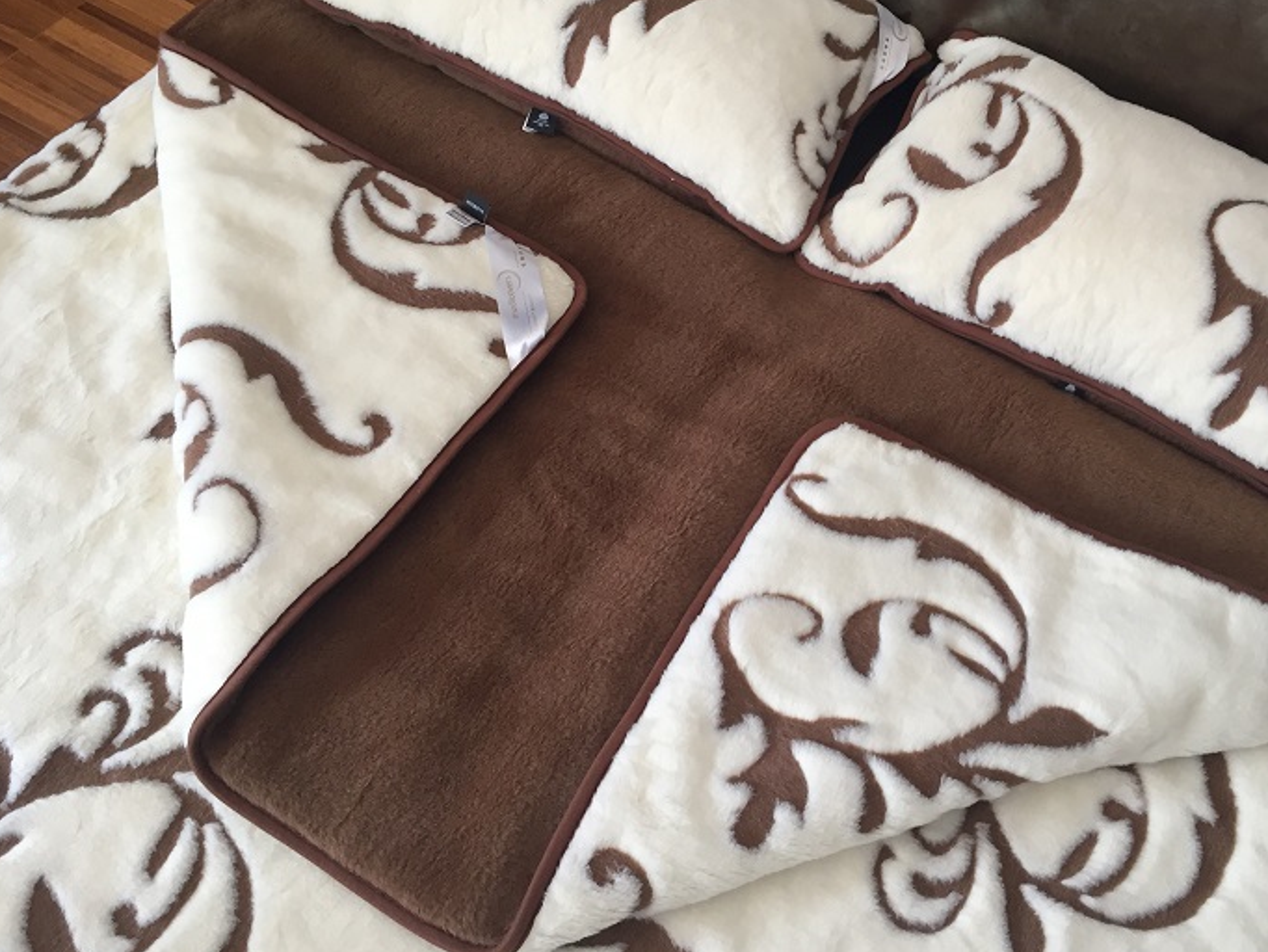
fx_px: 1246
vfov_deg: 41.8
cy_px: 428
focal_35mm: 34
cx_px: 705
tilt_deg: -57.3
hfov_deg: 53.8
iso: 40
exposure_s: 1/33
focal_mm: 4.15
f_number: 2.2
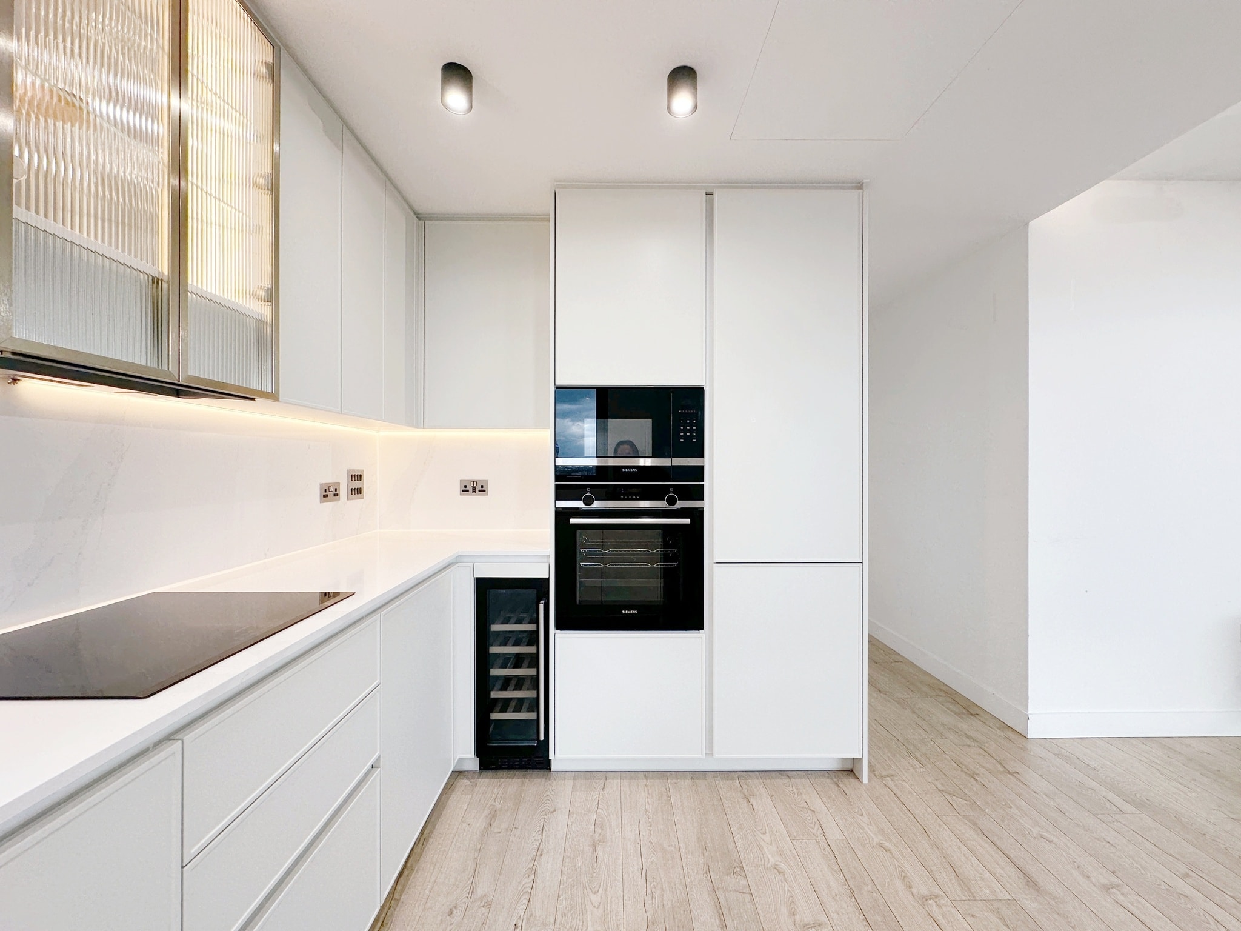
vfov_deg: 85.7
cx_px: 620
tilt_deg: +0.4
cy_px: 466
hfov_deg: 102.1
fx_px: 502
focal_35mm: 14
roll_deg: +0.1
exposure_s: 1/100
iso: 80
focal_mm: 2.22
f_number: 2.2
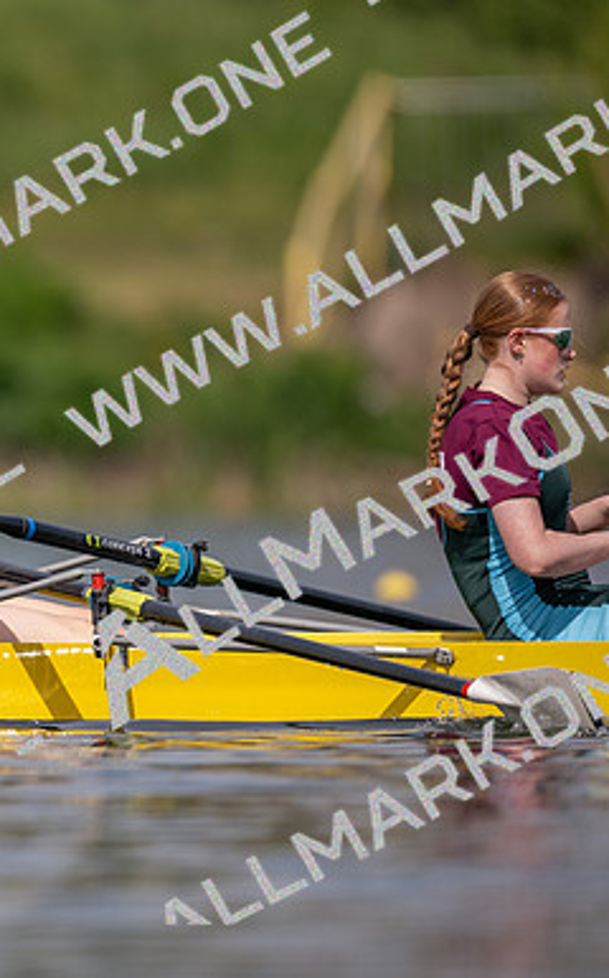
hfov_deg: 1.4
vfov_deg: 2.3
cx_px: -119
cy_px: 489
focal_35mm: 922
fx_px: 24530
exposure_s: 1/2500
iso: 200
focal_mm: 600
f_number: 4
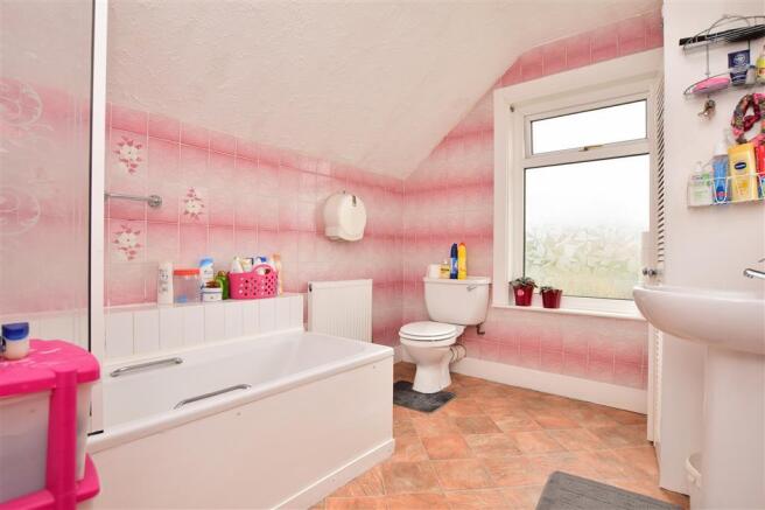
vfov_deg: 72.0
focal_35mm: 16
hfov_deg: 95.0
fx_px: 351
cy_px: 255
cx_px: 382
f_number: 5.6
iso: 200
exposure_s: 1/125
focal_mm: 11
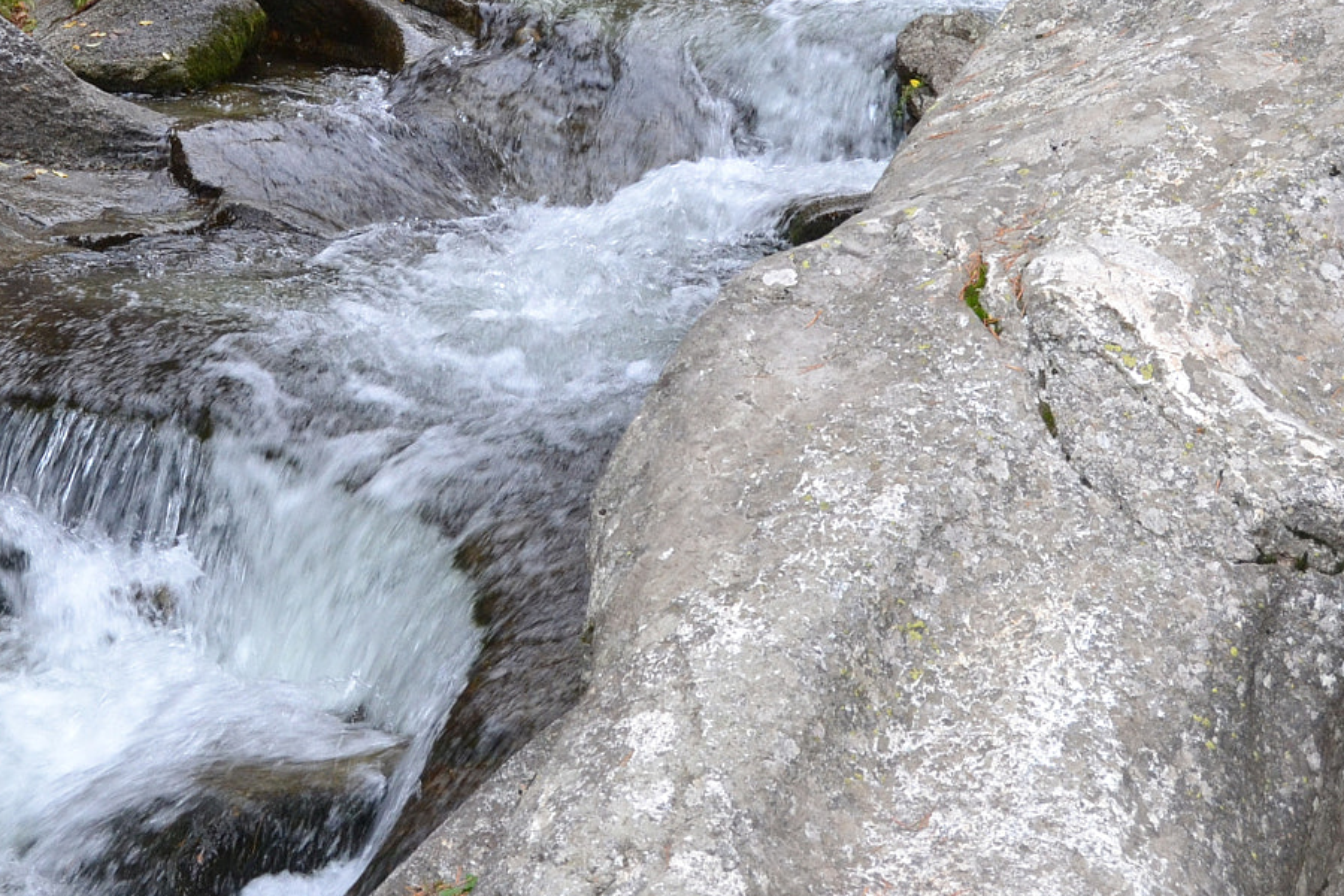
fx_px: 2986
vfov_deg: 16.9
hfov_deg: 24.8
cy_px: 149
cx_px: 193
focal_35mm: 80
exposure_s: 1/60
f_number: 6.3
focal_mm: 30
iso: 800
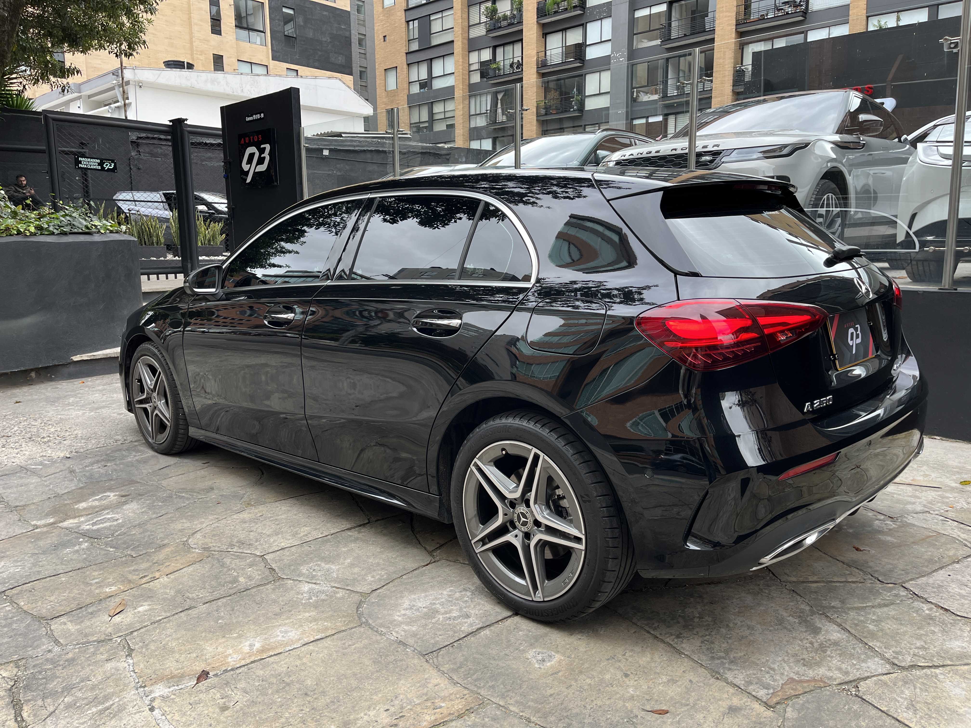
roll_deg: +0.8
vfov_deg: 53.1
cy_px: 364
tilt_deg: -9.8
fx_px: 729
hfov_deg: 67.3
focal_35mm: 26
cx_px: 486
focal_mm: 5.1
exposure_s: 1/245
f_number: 1.6
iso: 50
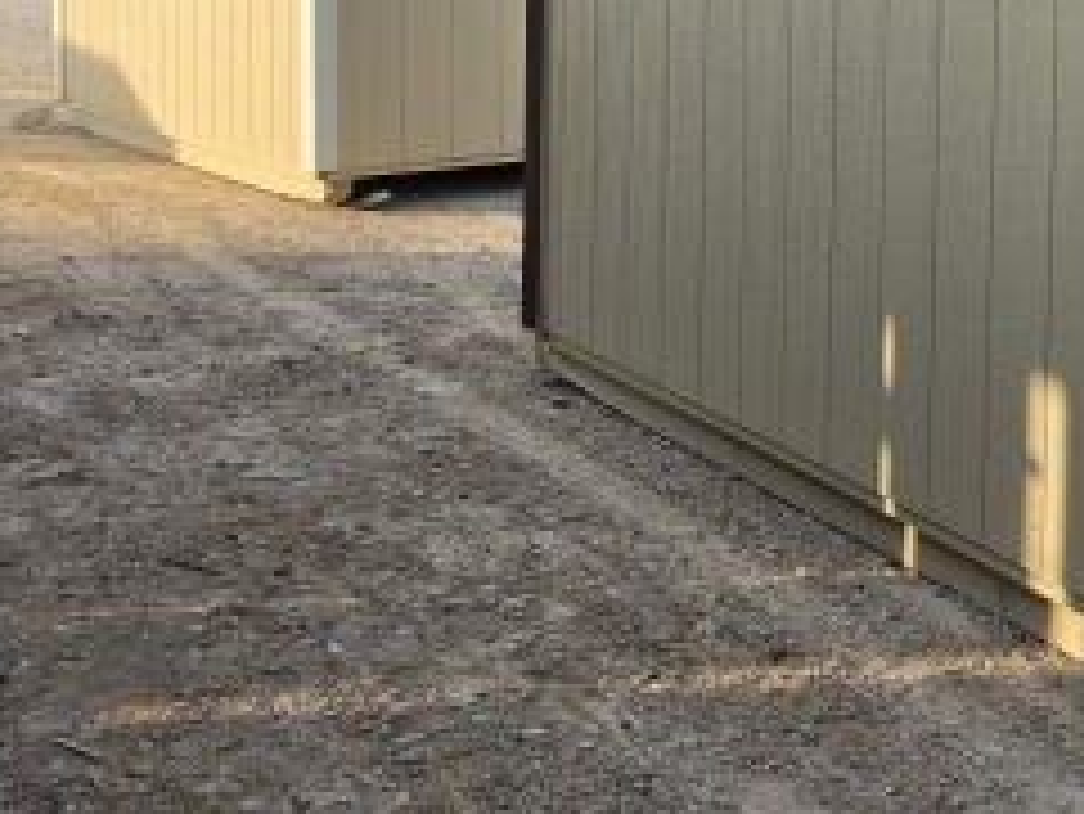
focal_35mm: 61
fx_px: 1911
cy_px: 27
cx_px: 1210
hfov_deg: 28.6
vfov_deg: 23.2
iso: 64
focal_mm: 6.5
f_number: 1.4
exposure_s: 1/2859
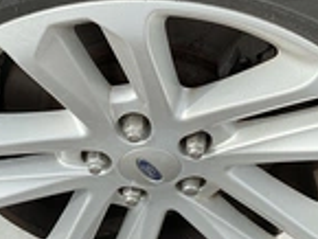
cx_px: 178
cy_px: 72
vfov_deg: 19.1
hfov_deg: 25.3
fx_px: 708
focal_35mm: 77
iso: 25
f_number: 1.8
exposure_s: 1/450
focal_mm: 3
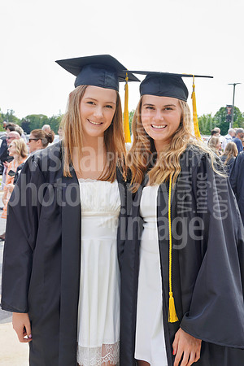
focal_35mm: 56
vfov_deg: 35.9
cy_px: 183
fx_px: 564
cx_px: 122
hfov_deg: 24.4
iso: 160
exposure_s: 1/100
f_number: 8
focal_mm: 37
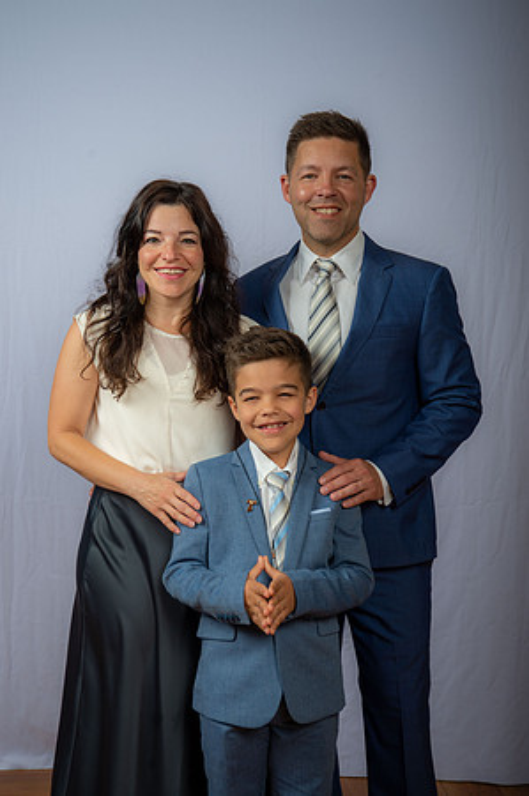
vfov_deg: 36.3
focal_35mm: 55
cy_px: 398
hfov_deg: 24.6
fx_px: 1215
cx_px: 264
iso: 250
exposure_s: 1/200
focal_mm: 55
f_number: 6.3
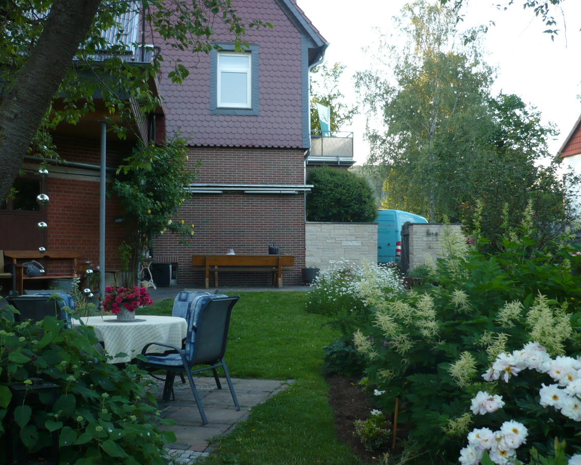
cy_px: 231
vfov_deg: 40.1
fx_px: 636
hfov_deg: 49.1
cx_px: 281
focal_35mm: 37
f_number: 2.8
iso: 100
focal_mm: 5.8
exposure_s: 1/60
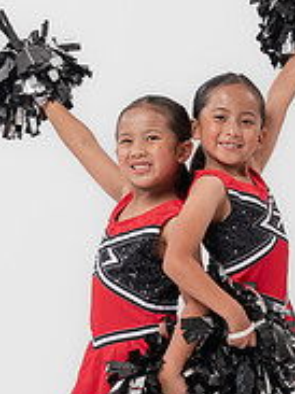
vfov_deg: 16.9
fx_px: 1320
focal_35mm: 116
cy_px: 289
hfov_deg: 12.7
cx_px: 199
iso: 400
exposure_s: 1/125
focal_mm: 49
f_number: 8
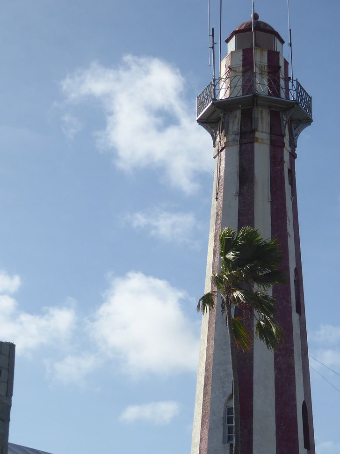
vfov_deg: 19.7
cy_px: 336
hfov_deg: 14.8
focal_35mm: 99
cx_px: 275
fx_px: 1297
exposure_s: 1/800
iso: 80
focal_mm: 10.3
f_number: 4.2
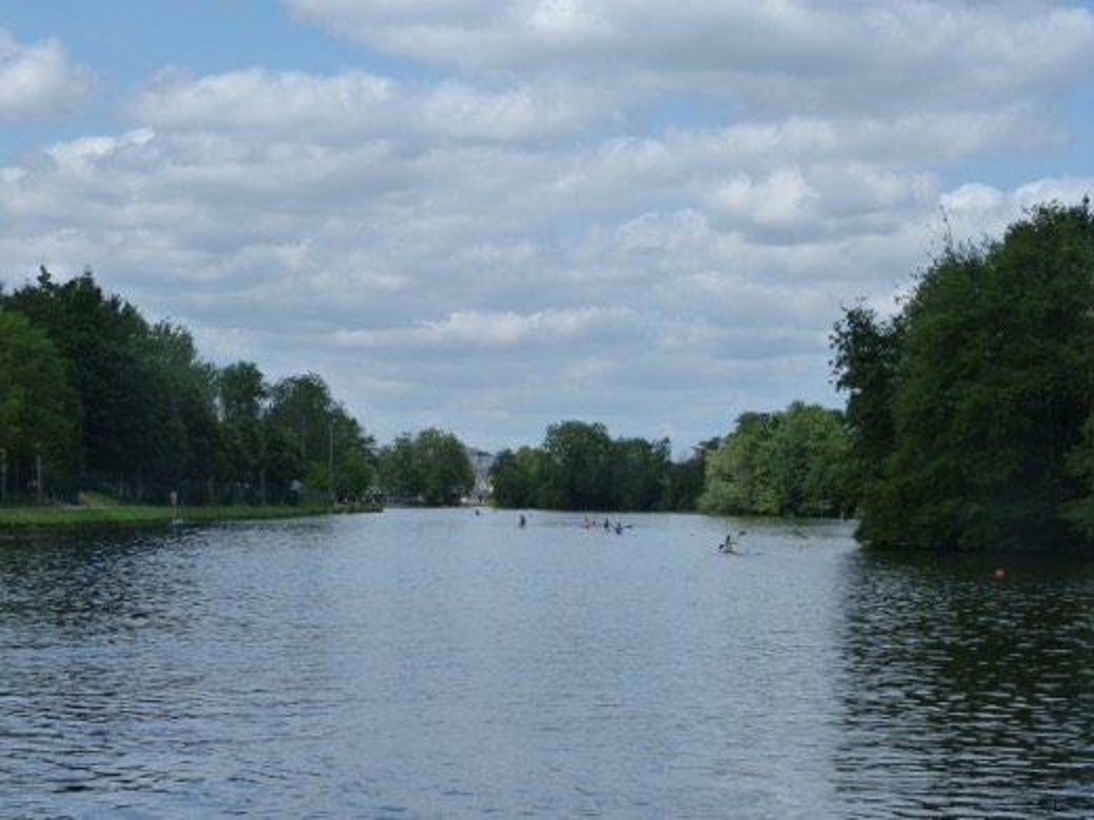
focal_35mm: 93
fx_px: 2939
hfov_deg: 21.1
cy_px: 410
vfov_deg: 15.9
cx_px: 547
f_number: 5.6
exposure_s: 1/500
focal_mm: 16.8
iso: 125
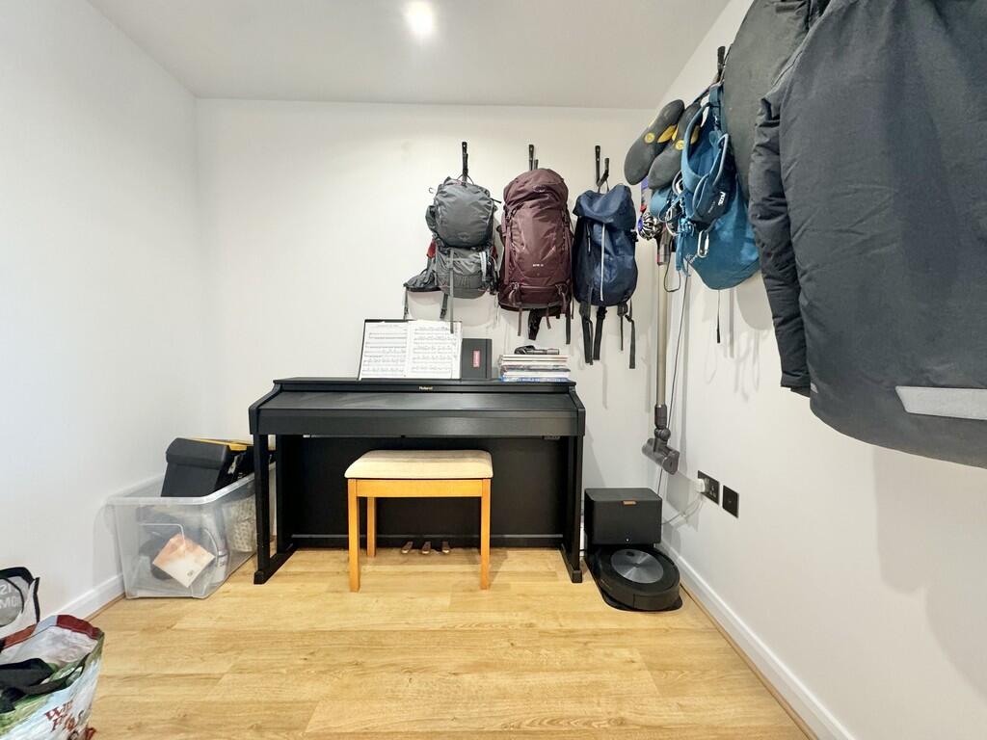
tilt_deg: -3.2
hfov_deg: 102.1
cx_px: 494
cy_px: 370
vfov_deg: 85.7
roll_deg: -0.2
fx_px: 399
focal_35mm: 14
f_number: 2.2
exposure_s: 1/50
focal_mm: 2.22
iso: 250
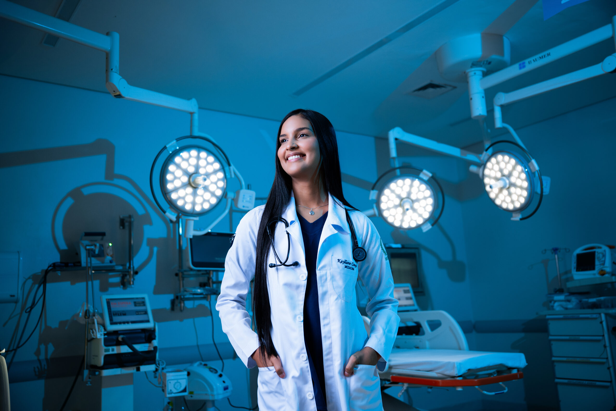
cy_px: 206
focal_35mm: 34
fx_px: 582
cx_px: 308
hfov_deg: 55.8
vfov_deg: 38.9
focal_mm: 34
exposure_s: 1/100
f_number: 3.2
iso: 320
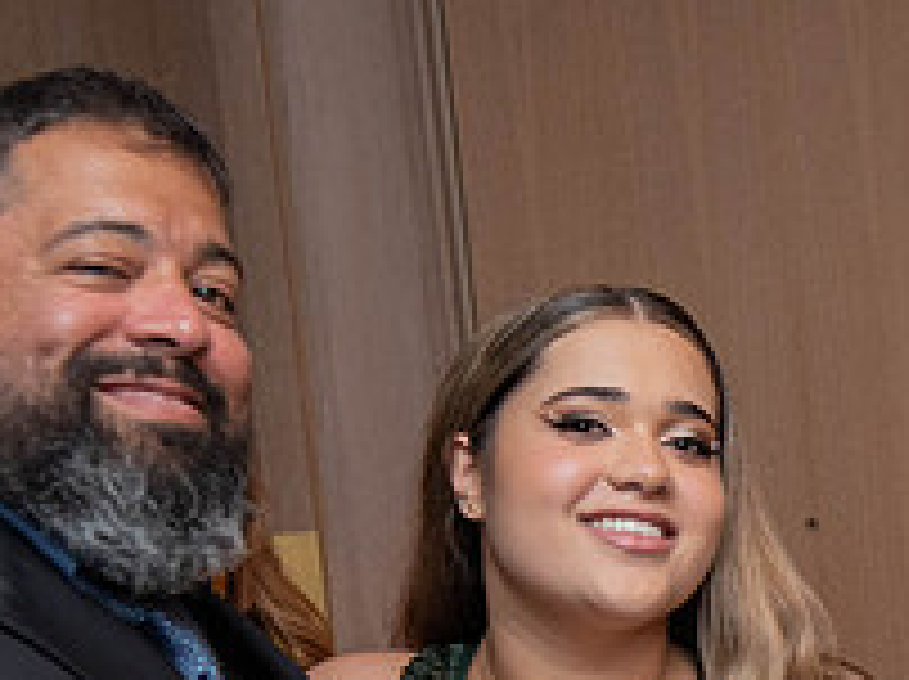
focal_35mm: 119
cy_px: 868
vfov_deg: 12.1
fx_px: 3121
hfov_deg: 16.2
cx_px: 917
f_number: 4.5
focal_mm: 36
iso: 800
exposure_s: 1/60
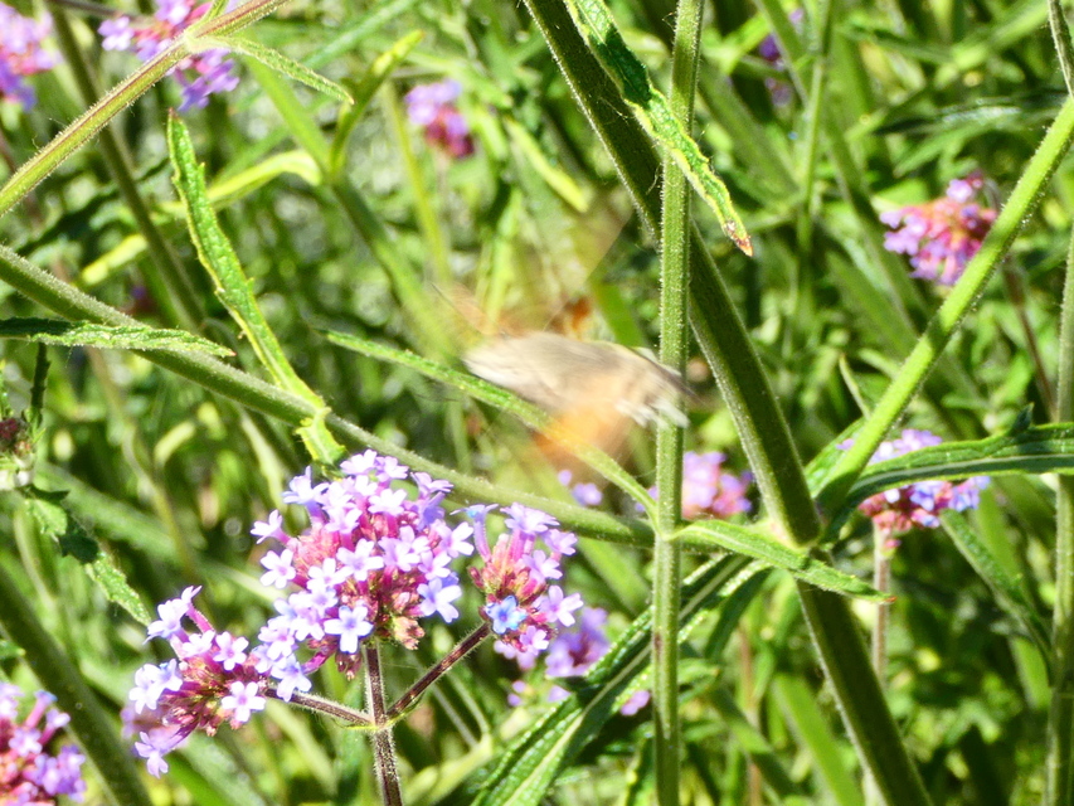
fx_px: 3041
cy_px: 403
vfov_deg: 15.1
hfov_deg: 20.0
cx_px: 537
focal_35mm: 98
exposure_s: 1/80
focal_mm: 17.5
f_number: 4.8
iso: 100
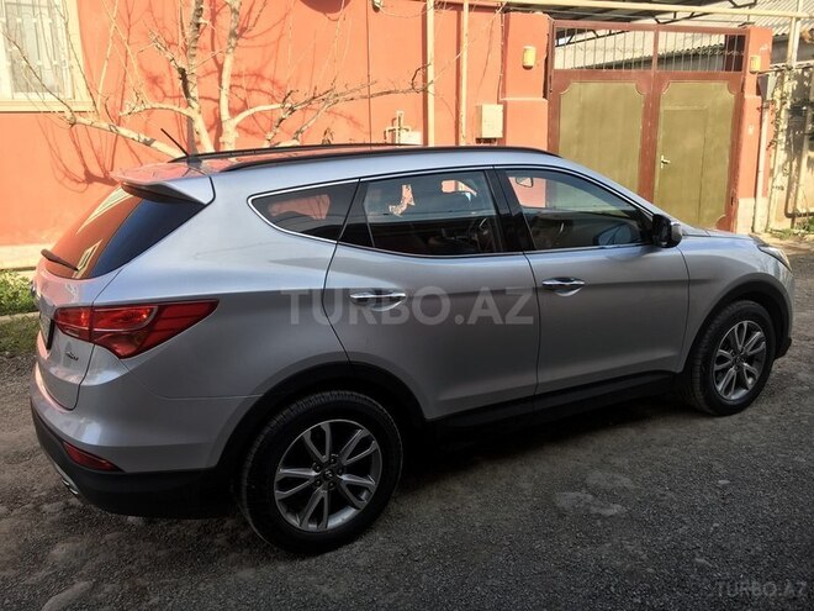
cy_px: 306
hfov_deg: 61.7
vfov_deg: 48.2
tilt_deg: -12.8
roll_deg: +1.0
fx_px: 682
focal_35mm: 29
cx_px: 407
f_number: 2.2
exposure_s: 1/496
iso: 25
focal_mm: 4.15
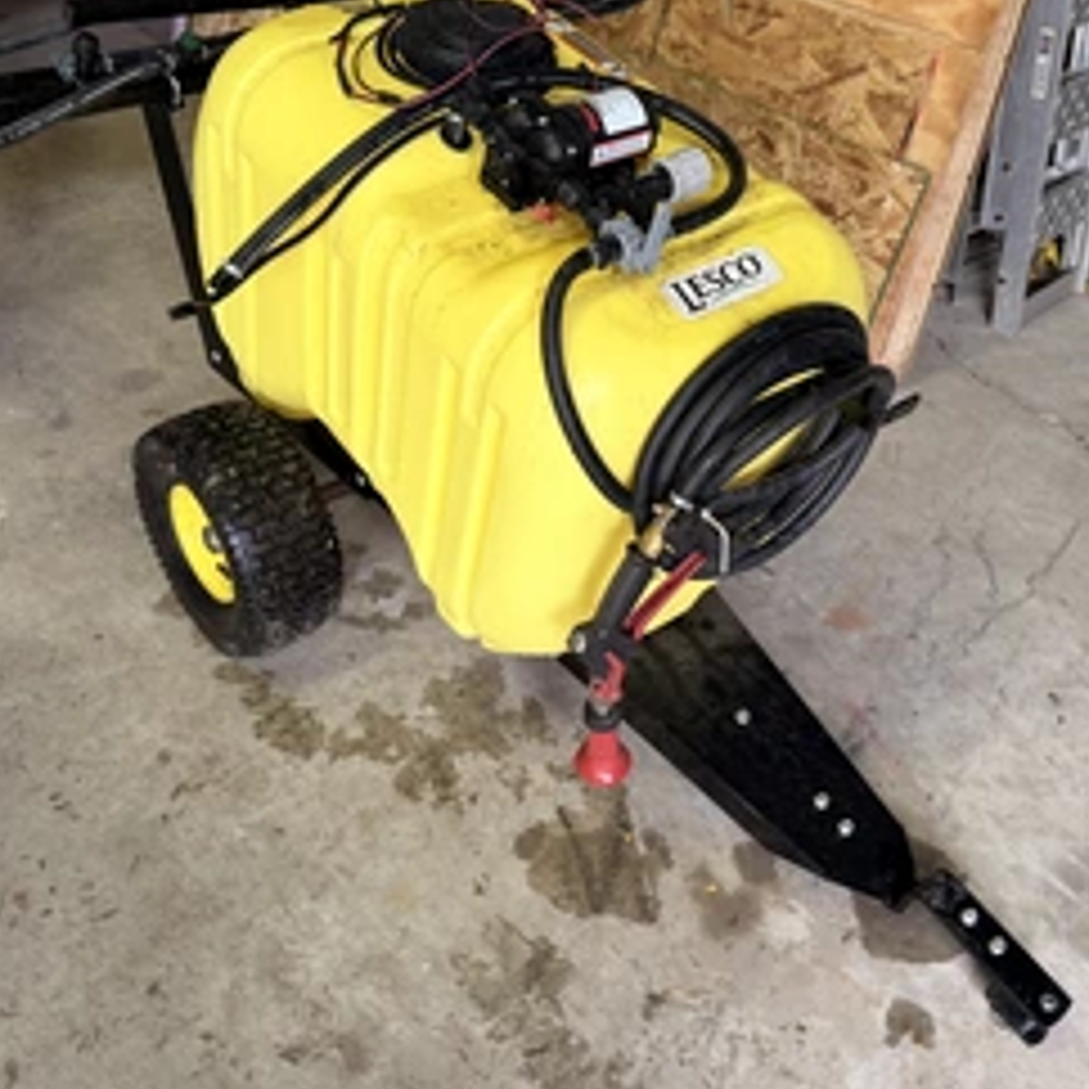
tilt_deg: -37.3
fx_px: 1246
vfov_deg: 47.1
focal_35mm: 35
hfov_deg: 47.2
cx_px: 590
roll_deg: +0.8
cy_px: 472
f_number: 1.78
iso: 125
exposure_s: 1/60
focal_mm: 6.76
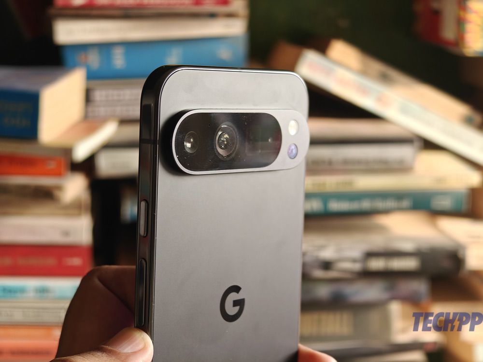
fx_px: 977
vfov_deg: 21.0
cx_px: 242
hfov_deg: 27.8
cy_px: 181
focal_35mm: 70
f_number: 14
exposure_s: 1/100
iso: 200
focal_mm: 13.3
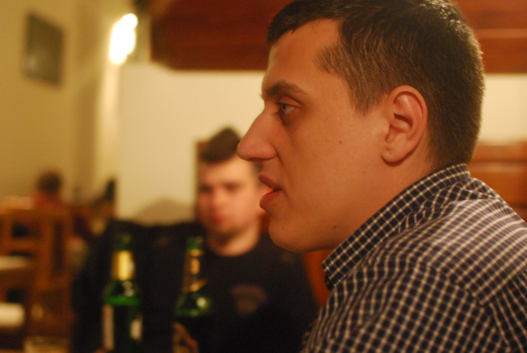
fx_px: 903
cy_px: 179
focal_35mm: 62
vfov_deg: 22.1
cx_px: 238
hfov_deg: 32.5
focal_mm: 35
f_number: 2.5
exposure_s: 1/20
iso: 1600
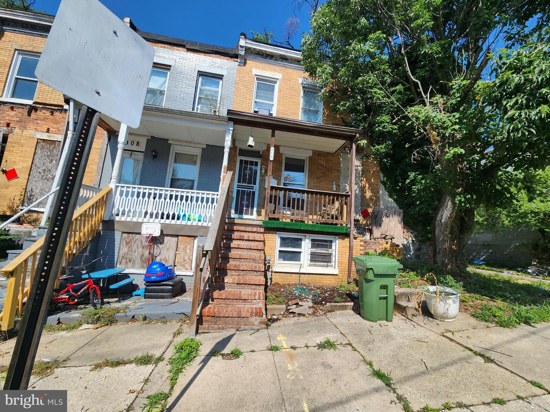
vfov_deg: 89.9
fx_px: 207
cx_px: 275
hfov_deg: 106.2
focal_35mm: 13
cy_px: 206
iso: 50
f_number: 2.2
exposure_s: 1/1804
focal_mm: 2.2
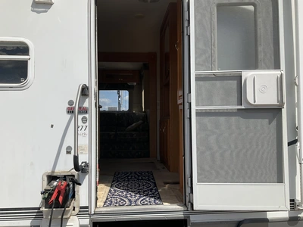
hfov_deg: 61.7
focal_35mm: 29
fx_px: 254
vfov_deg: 48.2
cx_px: 152
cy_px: 114
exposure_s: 1/2801
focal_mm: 3
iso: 25
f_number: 1.8
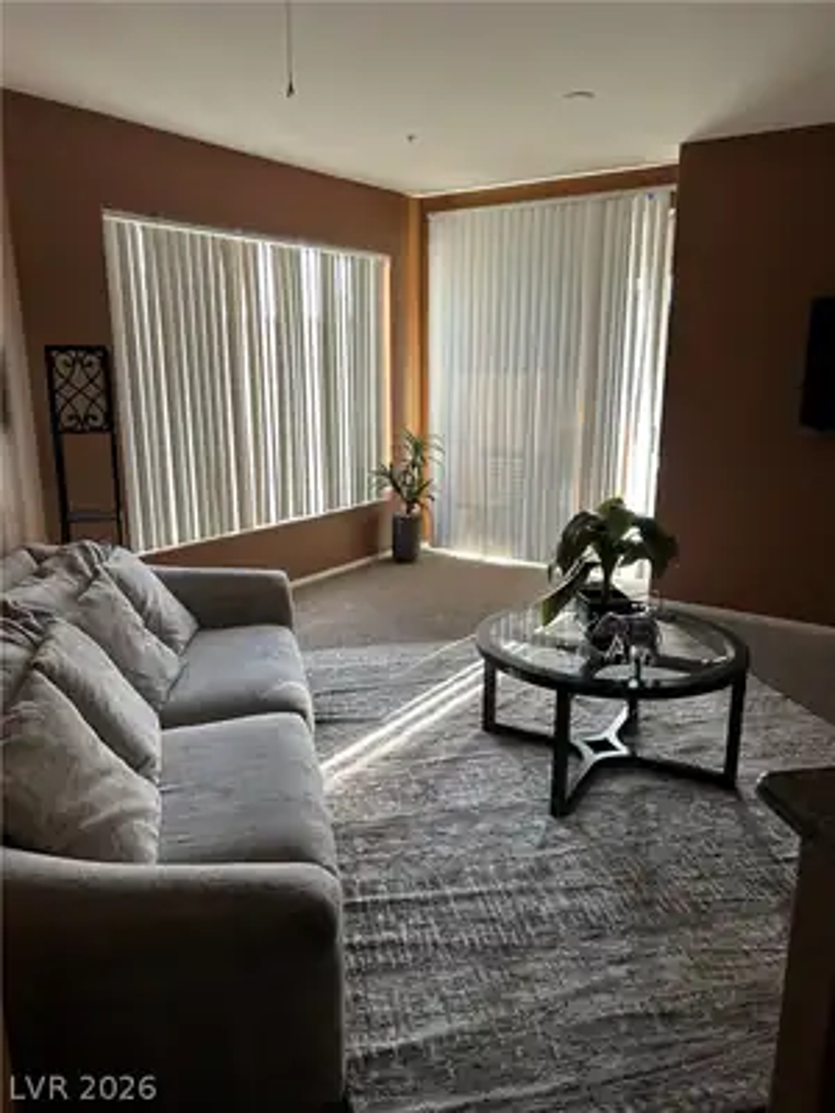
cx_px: 418
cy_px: 556
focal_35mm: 26
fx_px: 836
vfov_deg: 67.3
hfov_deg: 53.1
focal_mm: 5.7
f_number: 1.5
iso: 80
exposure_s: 1/60
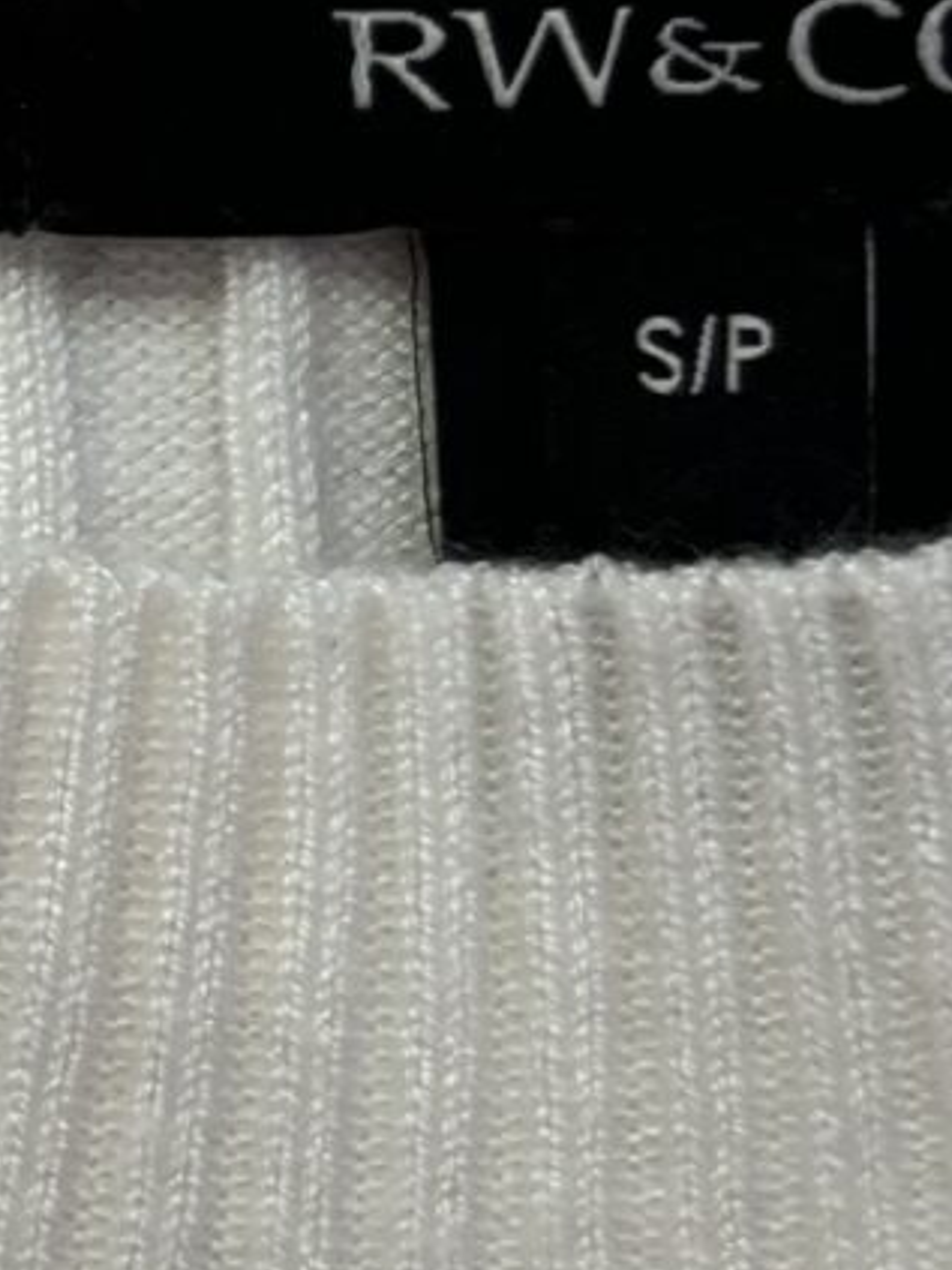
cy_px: 300
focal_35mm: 126
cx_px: -532
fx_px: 4623
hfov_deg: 11.2
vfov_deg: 15.6
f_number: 1.6
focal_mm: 5.96
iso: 200
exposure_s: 1/60
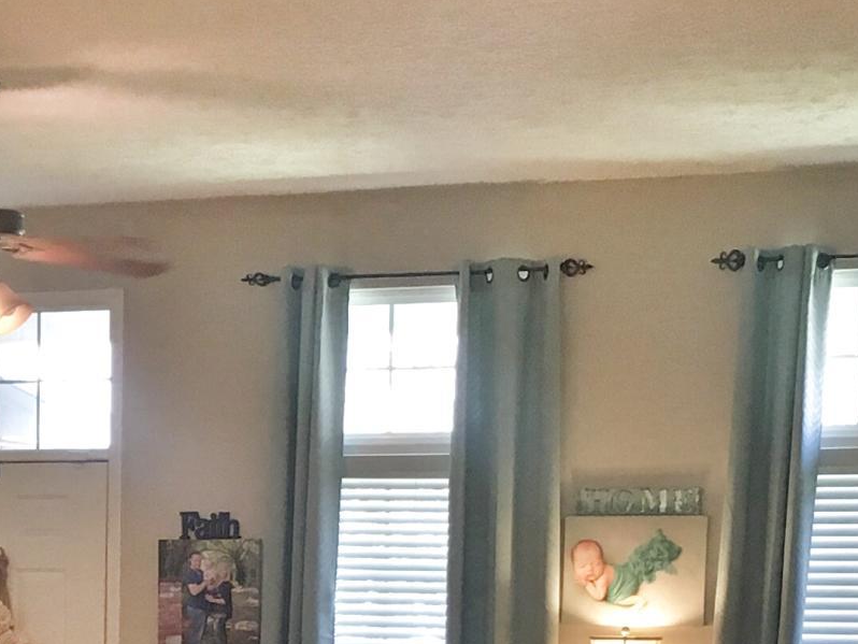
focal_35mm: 109
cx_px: -148
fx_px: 2703
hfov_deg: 17.3
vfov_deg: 13.2
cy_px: 808
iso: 50
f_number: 2.2
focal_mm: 4.15
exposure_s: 1/30
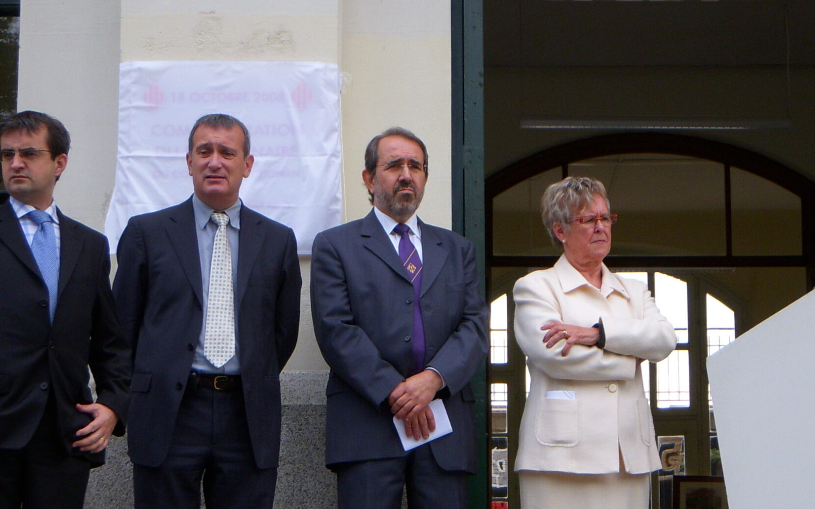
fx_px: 2399
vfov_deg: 12.1
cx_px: 503
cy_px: 313
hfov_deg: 19.3
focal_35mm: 108
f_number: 3.7
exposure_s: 1/250
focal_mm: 11
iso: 100
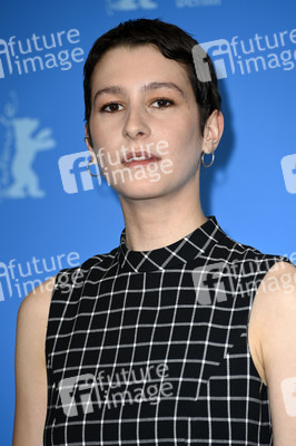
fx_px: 3088
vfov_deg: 8.2
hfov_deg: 5.5
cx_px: 148
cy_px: 223
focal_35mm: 250
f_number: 5.6
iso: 800
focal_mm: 250
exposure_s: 1/200
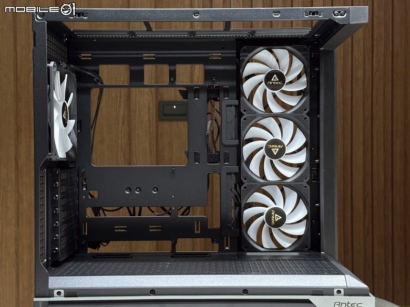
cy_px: 154
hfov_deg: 39.7
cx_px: 205
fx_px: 569
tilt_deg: -0.8
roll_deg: -0.3
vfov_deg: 30.3
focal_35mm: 48
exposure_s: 1/60
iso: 160
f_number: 1.78
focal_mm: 6.86
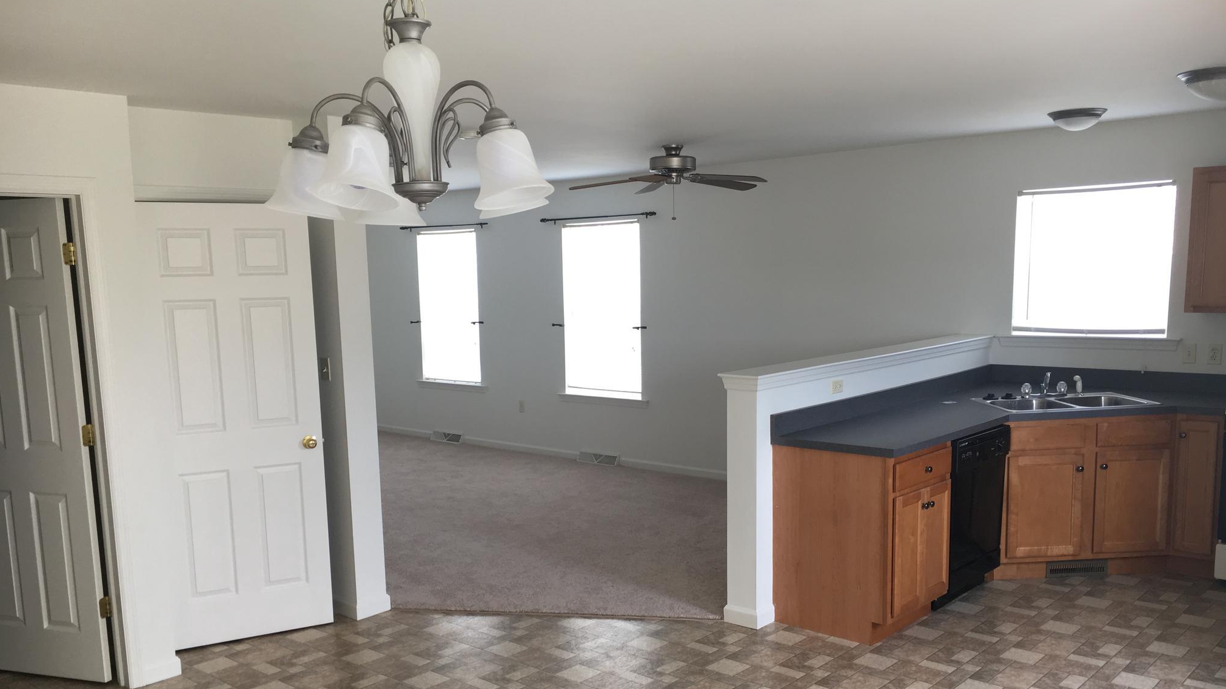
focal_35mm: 32
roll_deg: +1.8
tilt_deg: -8.8
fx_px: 1040
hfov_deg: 61.0
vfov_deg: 36.5
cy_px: 429
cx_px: 618
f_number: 2.2
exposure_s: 1/30
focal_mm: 4.15
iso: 40
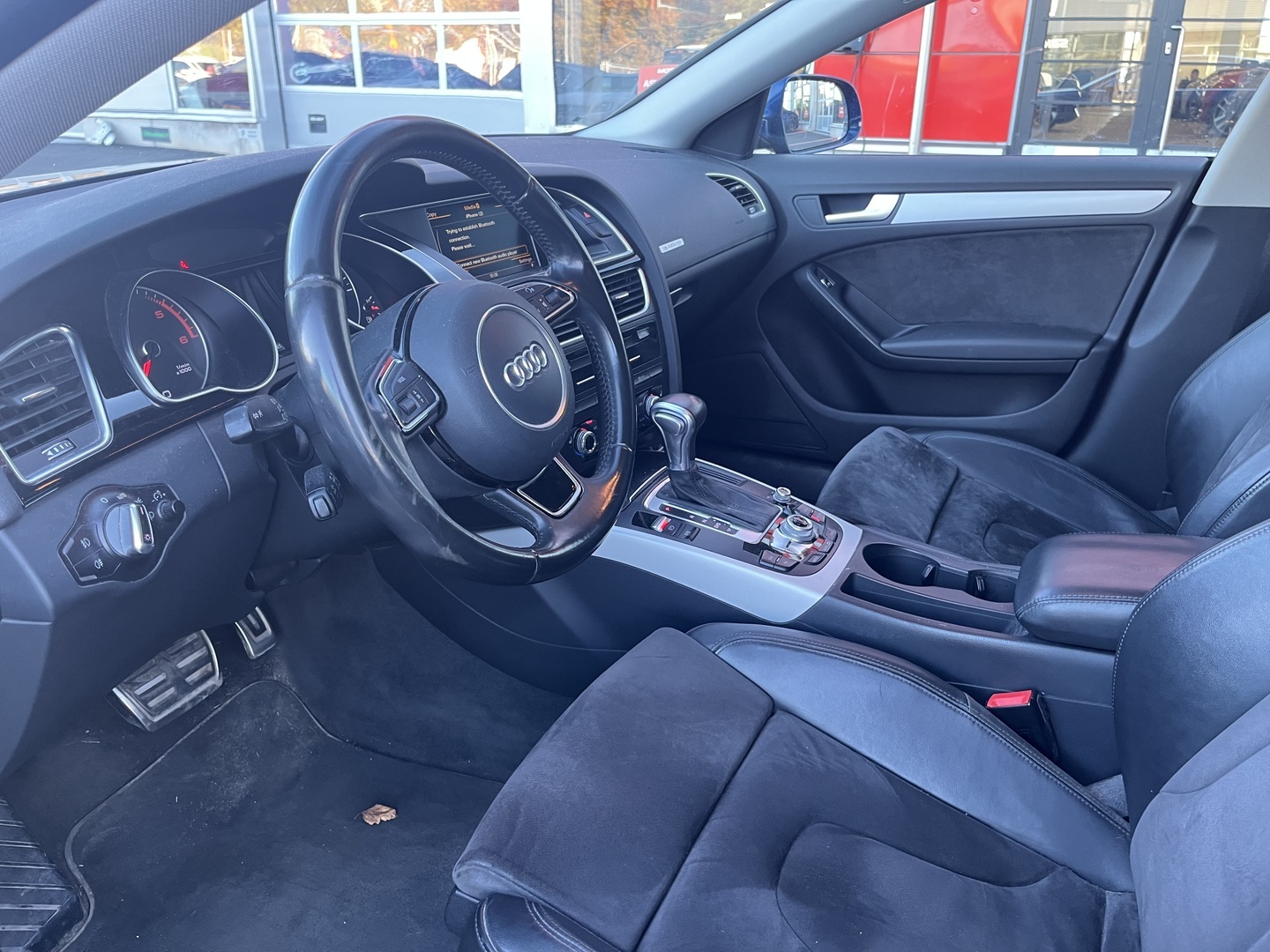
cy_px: 476
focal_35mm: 26
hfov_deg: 67.3
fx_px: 954
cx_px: 635
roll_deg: -1.3
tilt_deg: -22.7
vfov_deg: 53.1
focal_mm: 5.1
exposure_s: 1/63
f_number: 1.6
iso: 125
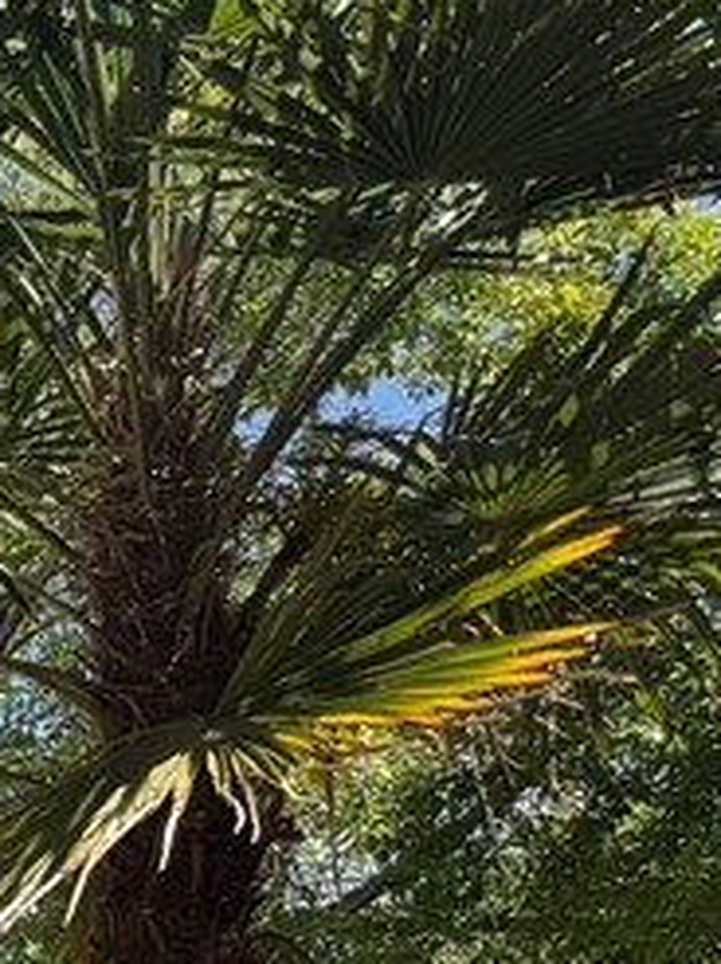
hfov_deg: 11.1
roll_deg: +1.9
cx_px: -1250
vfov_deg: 17.5
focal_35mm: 100
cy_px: 1489
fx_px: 2782
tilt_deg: -1.8
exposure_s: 1/3953
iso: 80
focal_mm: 6.76
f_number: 1.78
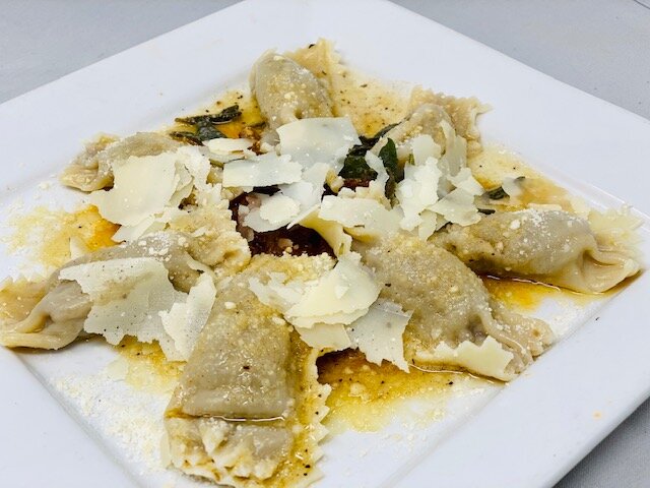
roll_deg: +4.3
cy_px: 244
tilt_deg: -40.9
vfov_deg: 28.0
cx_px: 325
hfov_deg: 36.8
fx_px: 976
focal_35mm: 52
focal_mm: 6
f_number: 2
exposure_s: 1/120
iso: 32
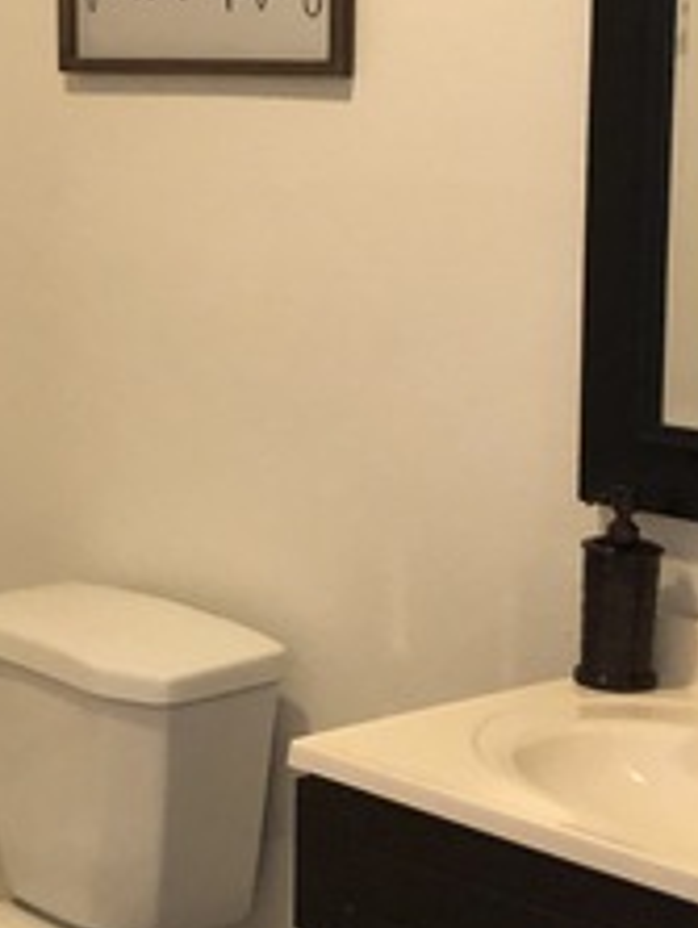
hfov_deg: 17.6
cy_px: 374
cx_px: 301
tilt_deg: -2.2
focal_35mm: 84
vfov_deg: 23.2
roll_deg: -1.6
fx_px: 2254
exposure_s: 1/12
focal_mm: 3.99
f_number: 1.8
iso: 100
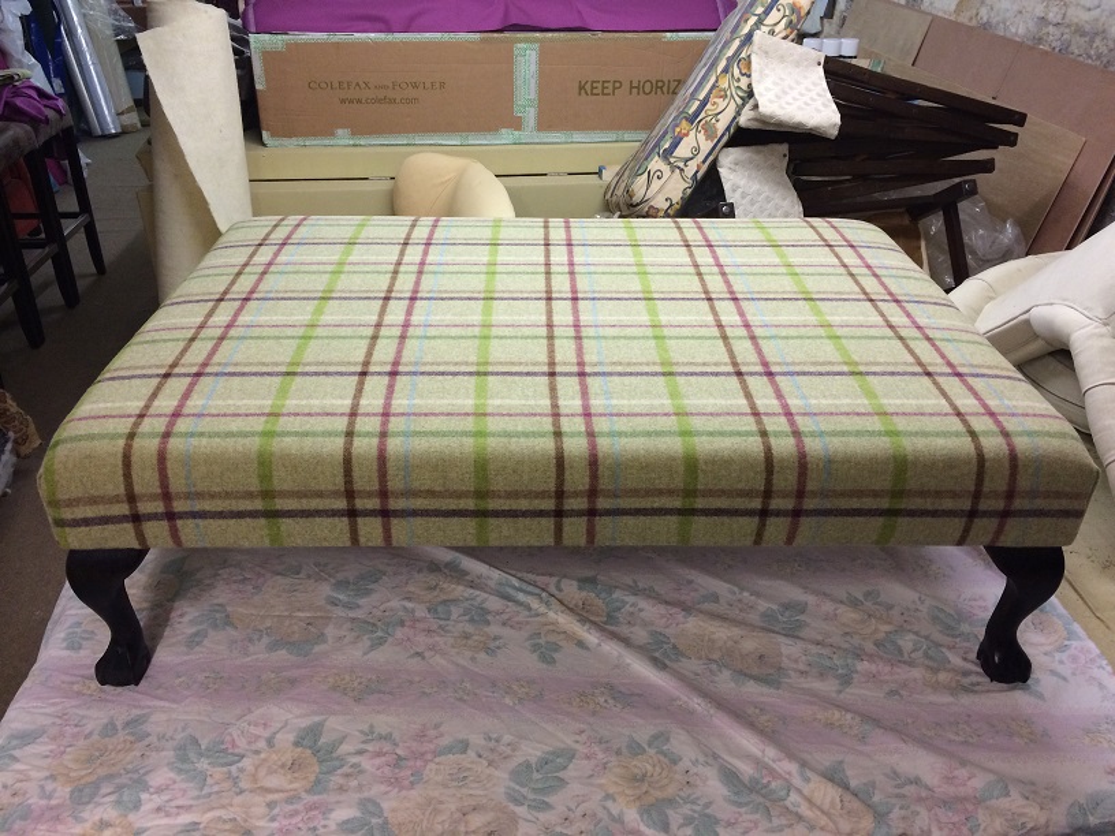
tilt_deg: -31.0
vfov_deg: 48.2
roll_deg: -0.8
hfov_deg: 61.7
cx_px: 558
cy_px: 418
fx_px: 934
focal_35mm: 29
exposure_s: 1/33
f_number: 2.2
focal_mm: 4.15
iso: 80
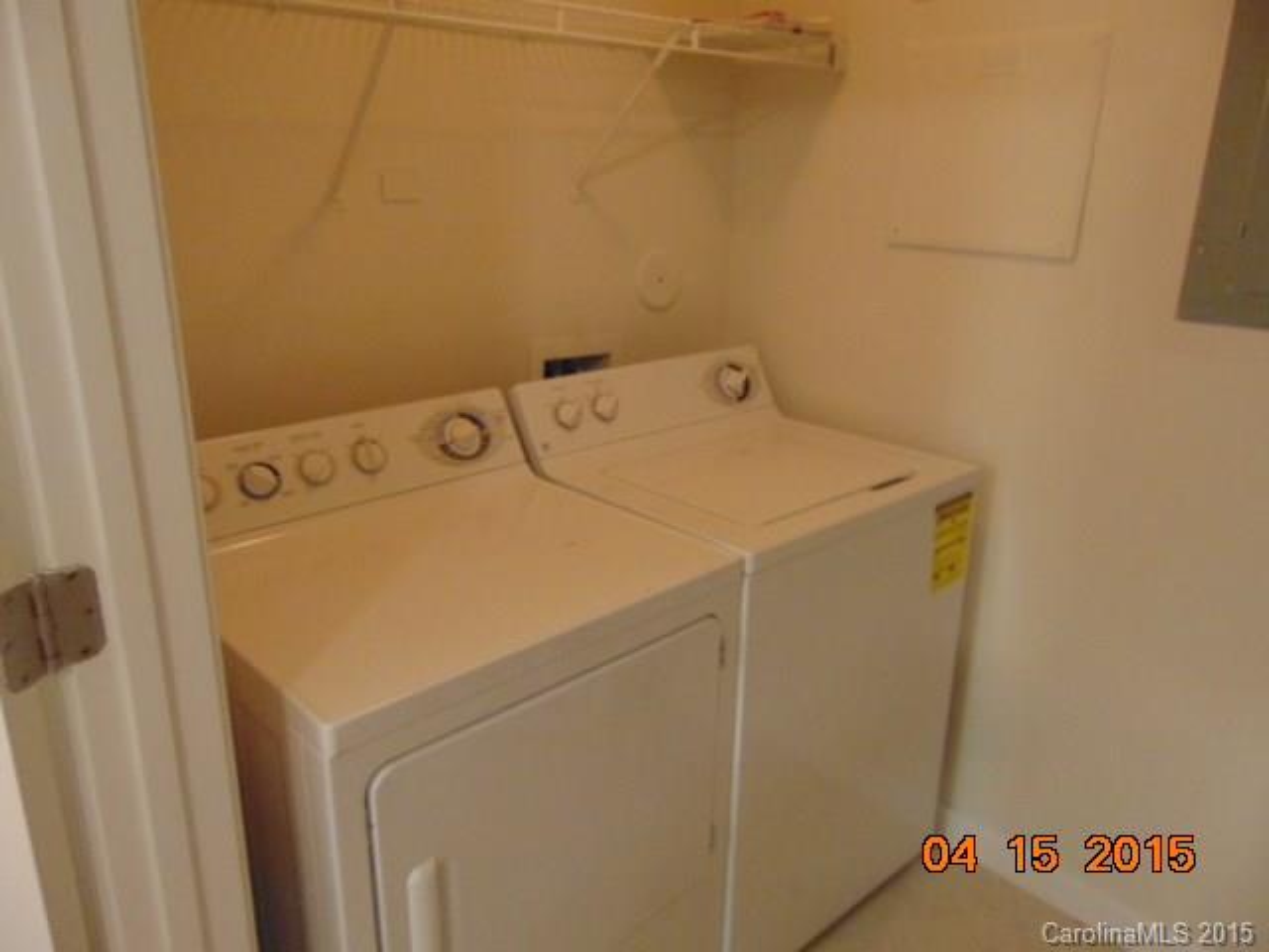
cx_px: 634
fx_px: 916
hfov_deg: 69.4
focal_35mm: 25
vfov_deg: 54.9
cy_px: 476
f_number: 3
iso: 400
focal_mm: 4.5
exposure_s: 1/15
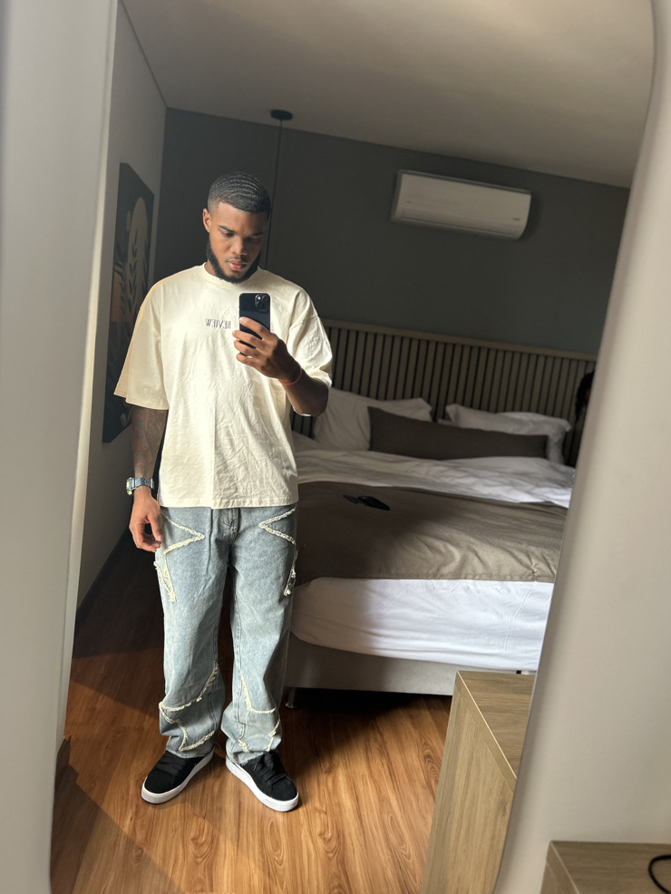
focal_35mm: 27
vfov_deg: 65.3
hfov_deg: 51.4
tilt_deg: -9.4
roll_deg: -7.1
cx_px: 344
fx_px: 698
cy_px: 432
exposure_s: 1/85
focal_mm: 5.7
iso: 125
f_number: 1.5
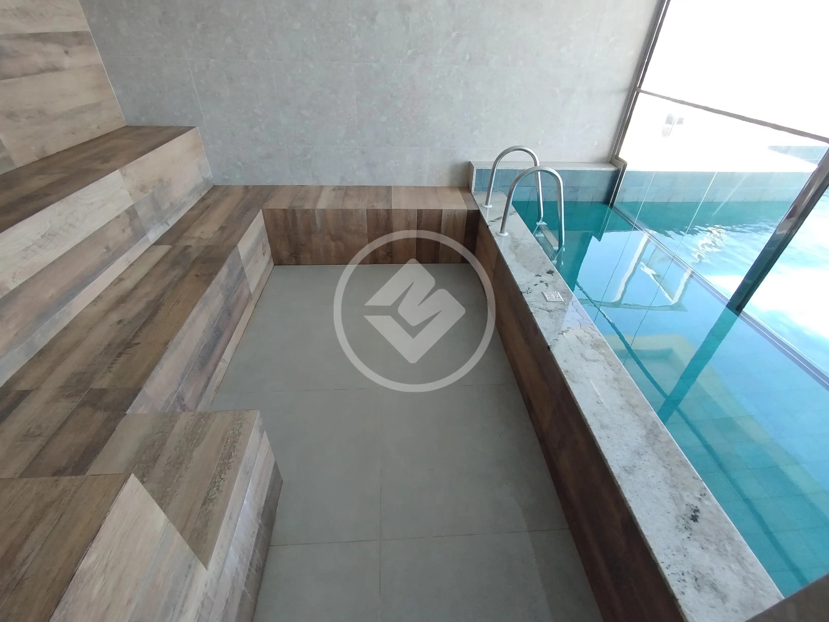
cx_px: 414
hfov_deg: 98.2
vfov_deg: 81.7
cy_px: 311
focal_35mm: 15
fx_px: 359
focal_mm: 1.65
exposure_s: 1/120
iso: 100
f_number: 2.2
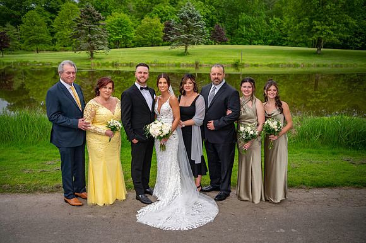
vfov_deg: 41.1
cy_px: 122
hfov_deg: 58.7
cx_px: 183
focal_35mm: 32
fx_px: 325
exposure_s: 1/3200
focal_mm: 32
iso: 400
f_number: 3.2
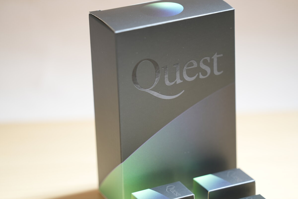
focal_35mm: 165
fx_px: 1366
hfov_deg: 12.5
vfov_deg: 8.3
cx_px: 149
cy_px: 100
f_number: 2.8
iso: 200
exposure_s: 1/100
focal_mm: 165
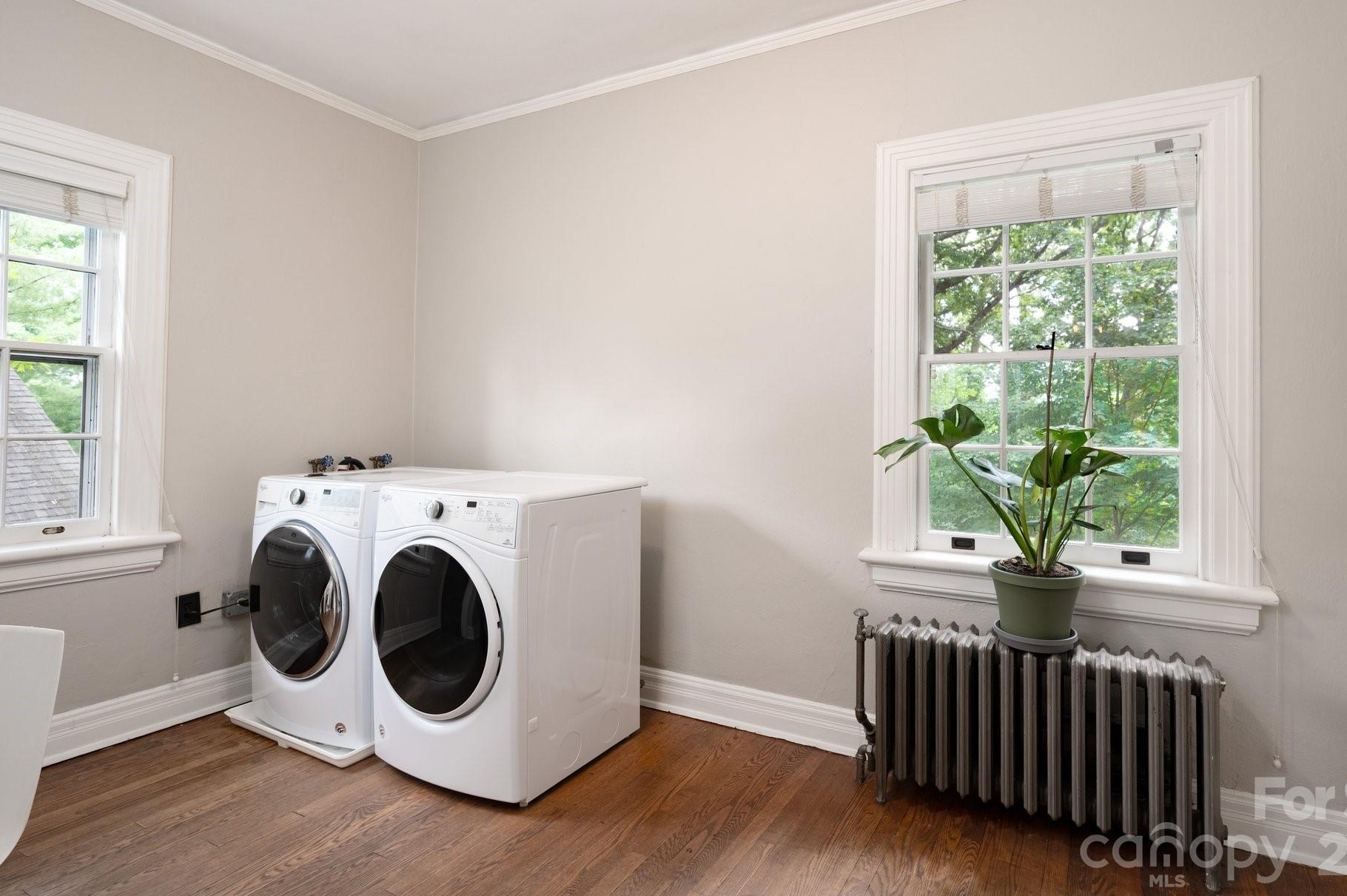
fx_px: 694
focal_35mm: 19
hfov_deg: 88.0
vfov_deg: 65.6
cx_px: 741
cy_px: 412
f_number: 8
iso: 800
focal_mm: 16.5
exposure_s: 1/50
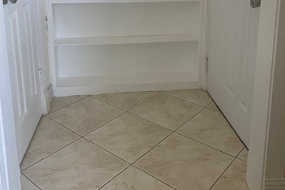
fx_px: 293
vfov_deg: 34.2
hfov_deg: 51.9
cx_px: 143
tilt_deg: -11.2
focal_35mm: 37
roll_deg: +0.8
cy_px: 24
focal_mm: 4.25
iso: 125
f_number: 1.8
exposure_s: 1/94
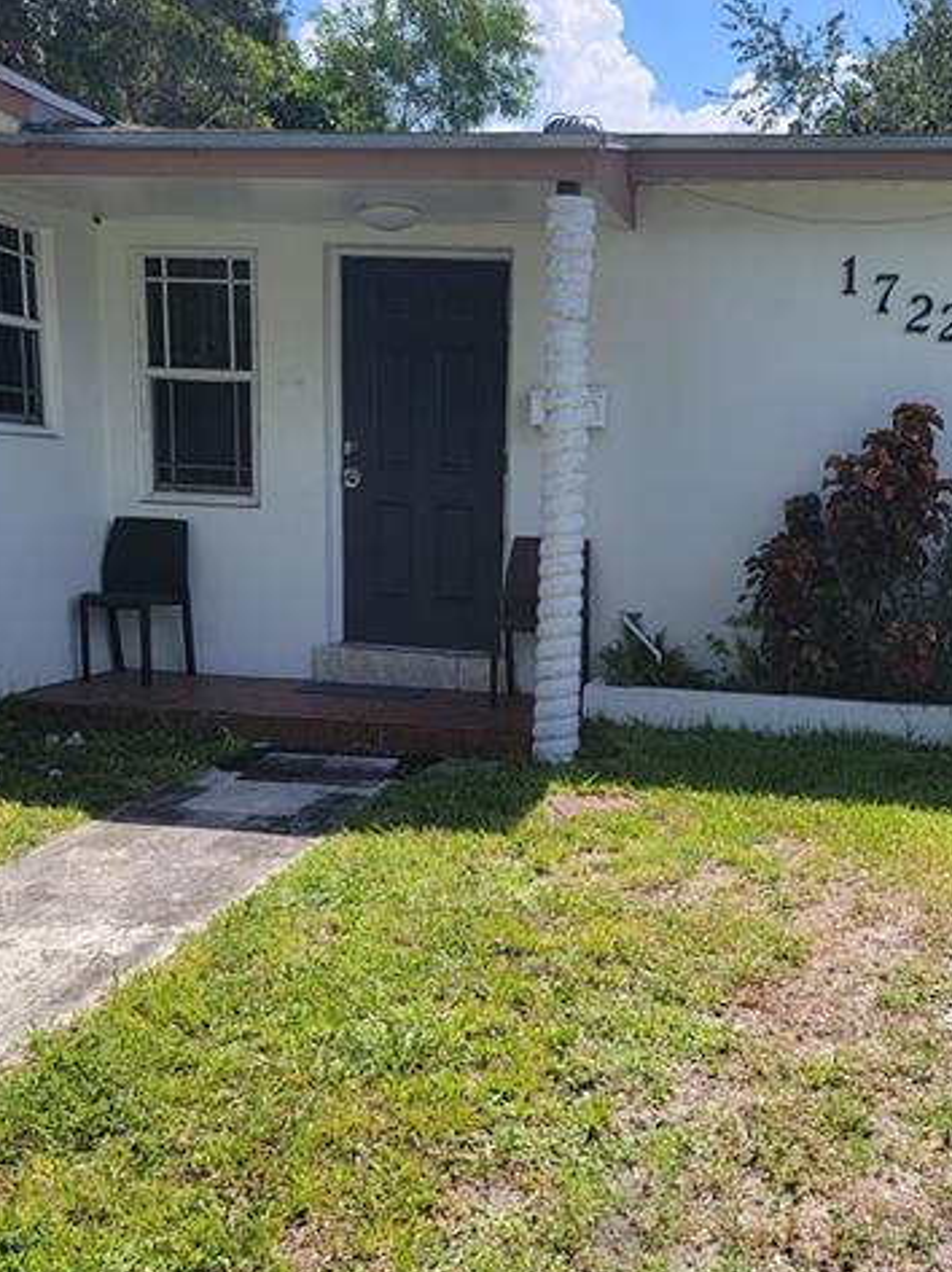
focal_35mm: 39
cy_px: 815
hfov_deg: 36.6
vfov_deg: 47.3
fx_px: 1432
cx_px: 581
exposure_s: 1/720
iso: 16
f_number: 1.8
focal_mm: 6.7
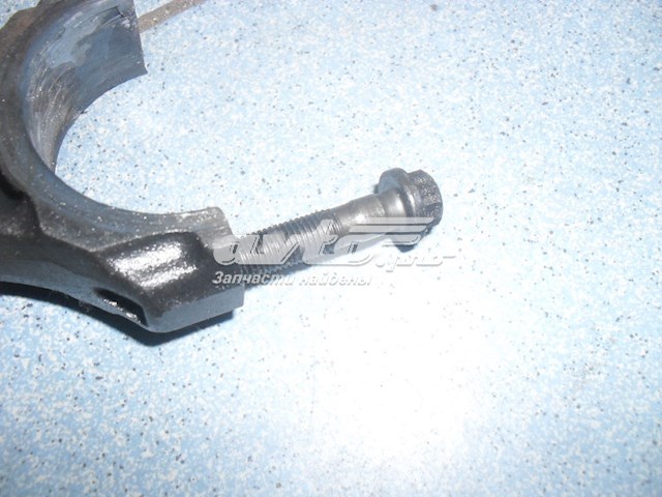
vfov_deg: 40.7
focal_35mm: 35
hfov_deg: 52.6
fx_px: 669
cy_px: 248
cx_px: 331
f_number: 3.2
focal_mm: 6.3
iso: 200
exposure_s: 1/45
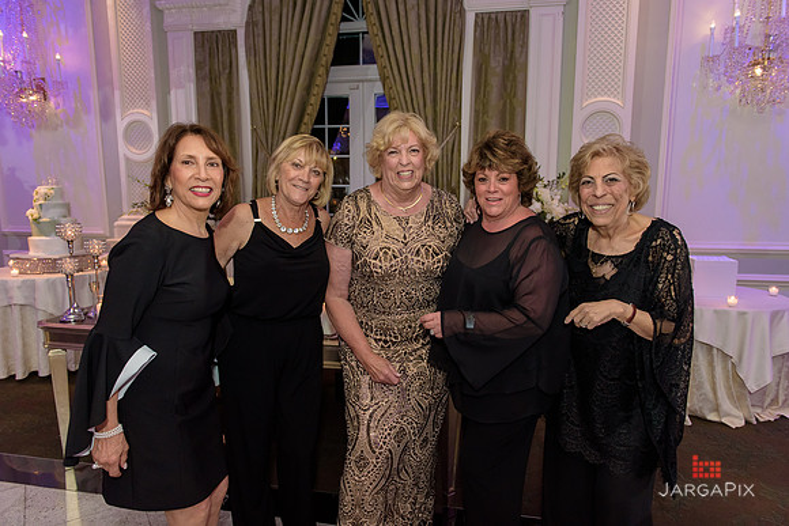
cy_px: 263
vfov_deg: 53.2
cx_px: 394
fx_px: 526
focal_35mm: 24
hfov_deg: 73.7
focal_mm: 24
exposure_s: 1/125
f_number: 3.2
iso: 1600
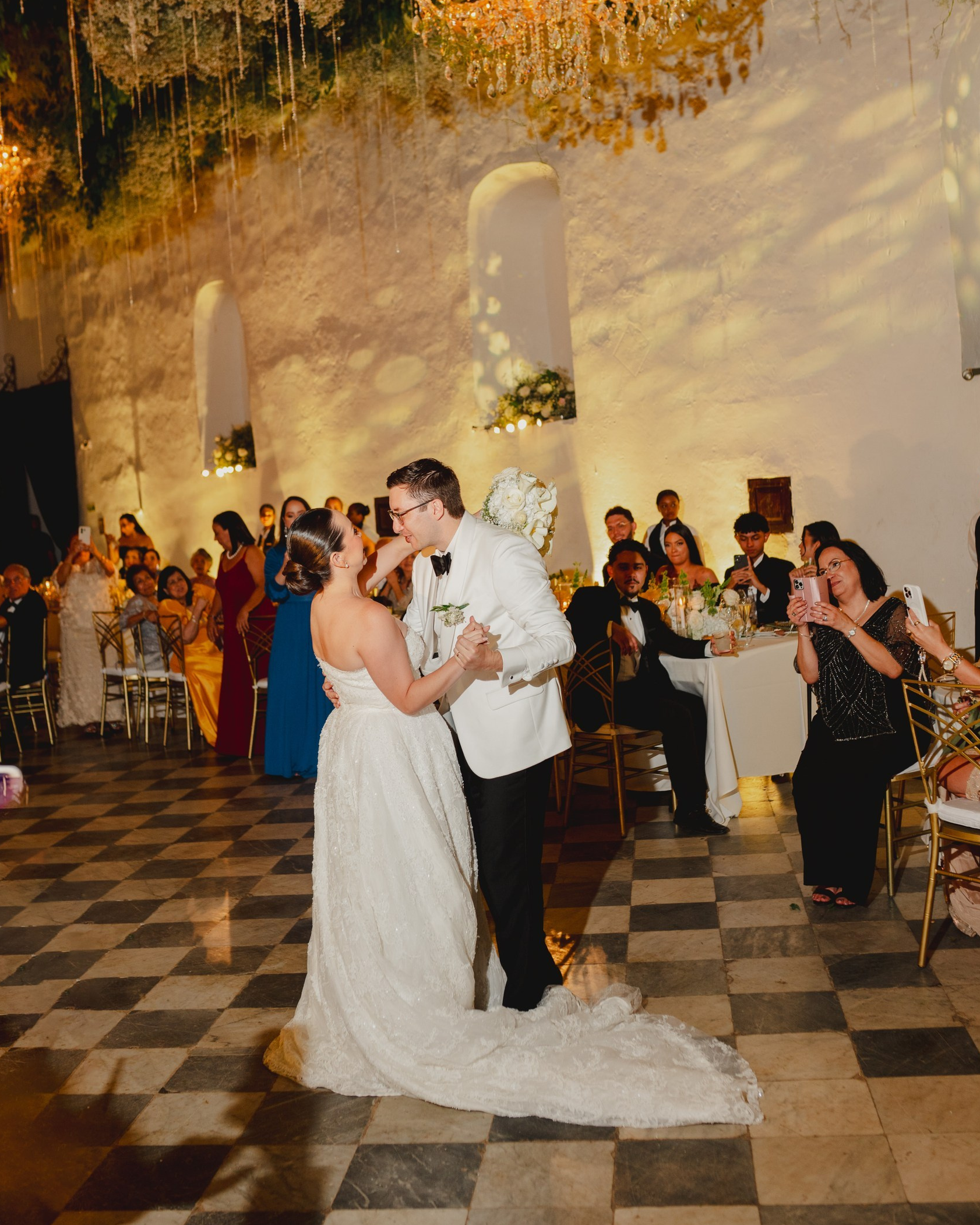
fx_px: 1450
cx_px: 494
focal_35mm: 40
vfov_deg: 45.7
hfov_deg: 37.3
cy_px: 531
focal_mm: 35
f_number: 3.2
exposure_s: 1/125
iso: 640
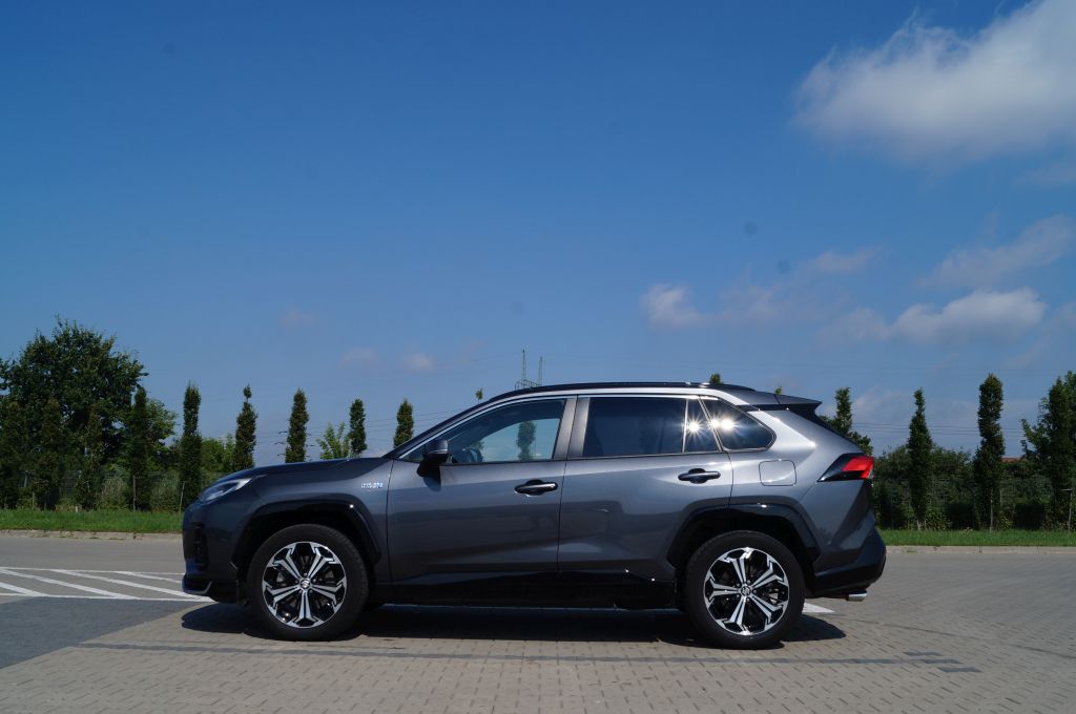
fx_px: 985
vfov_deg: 39.9
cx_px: 538
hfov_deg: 57.3
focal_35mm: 33
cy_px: 357
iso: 100
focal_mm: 22
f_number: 13
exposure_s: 1/250
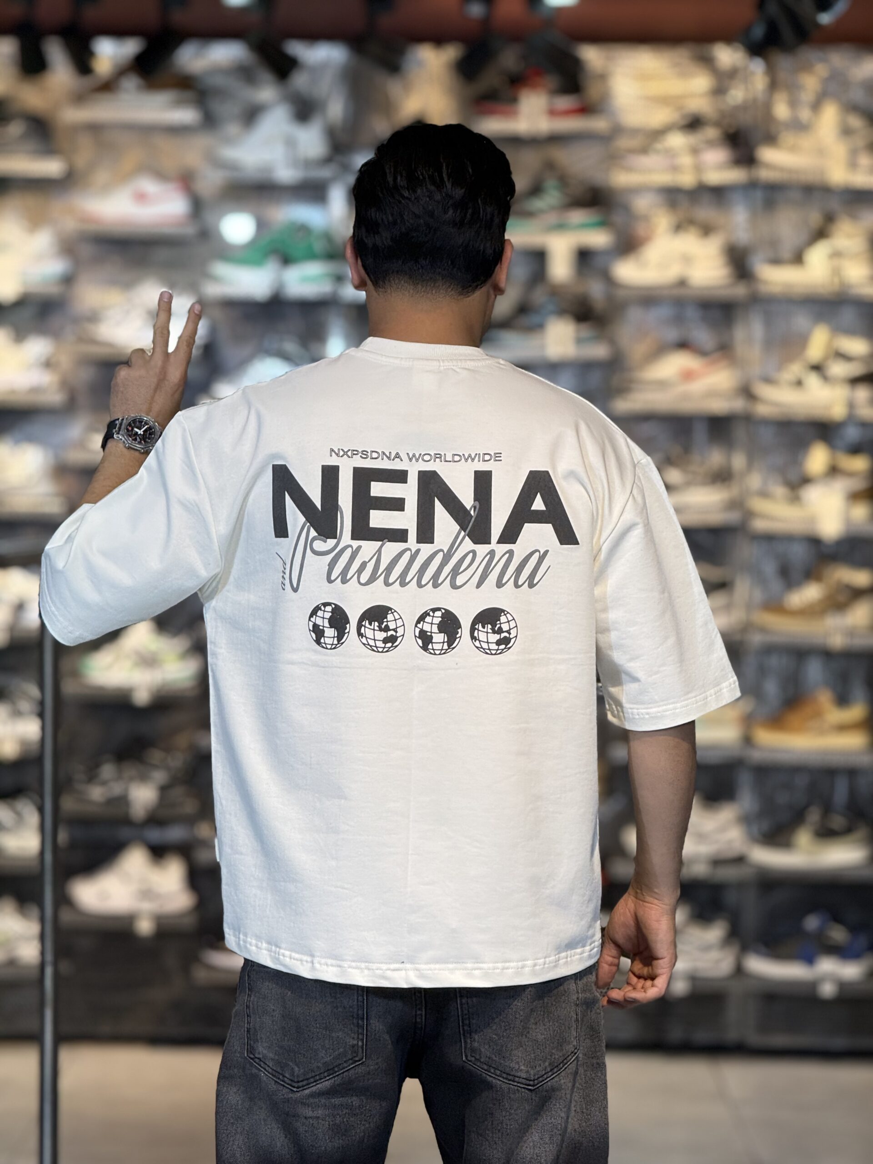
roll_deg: -1.2
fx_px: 4035
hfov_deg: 12.3
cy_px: 582
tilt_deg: -2.1
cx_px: 436
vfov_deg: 16.4
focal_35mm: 120
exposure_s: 1/100
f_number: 2.8
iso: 80
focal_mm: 15.66
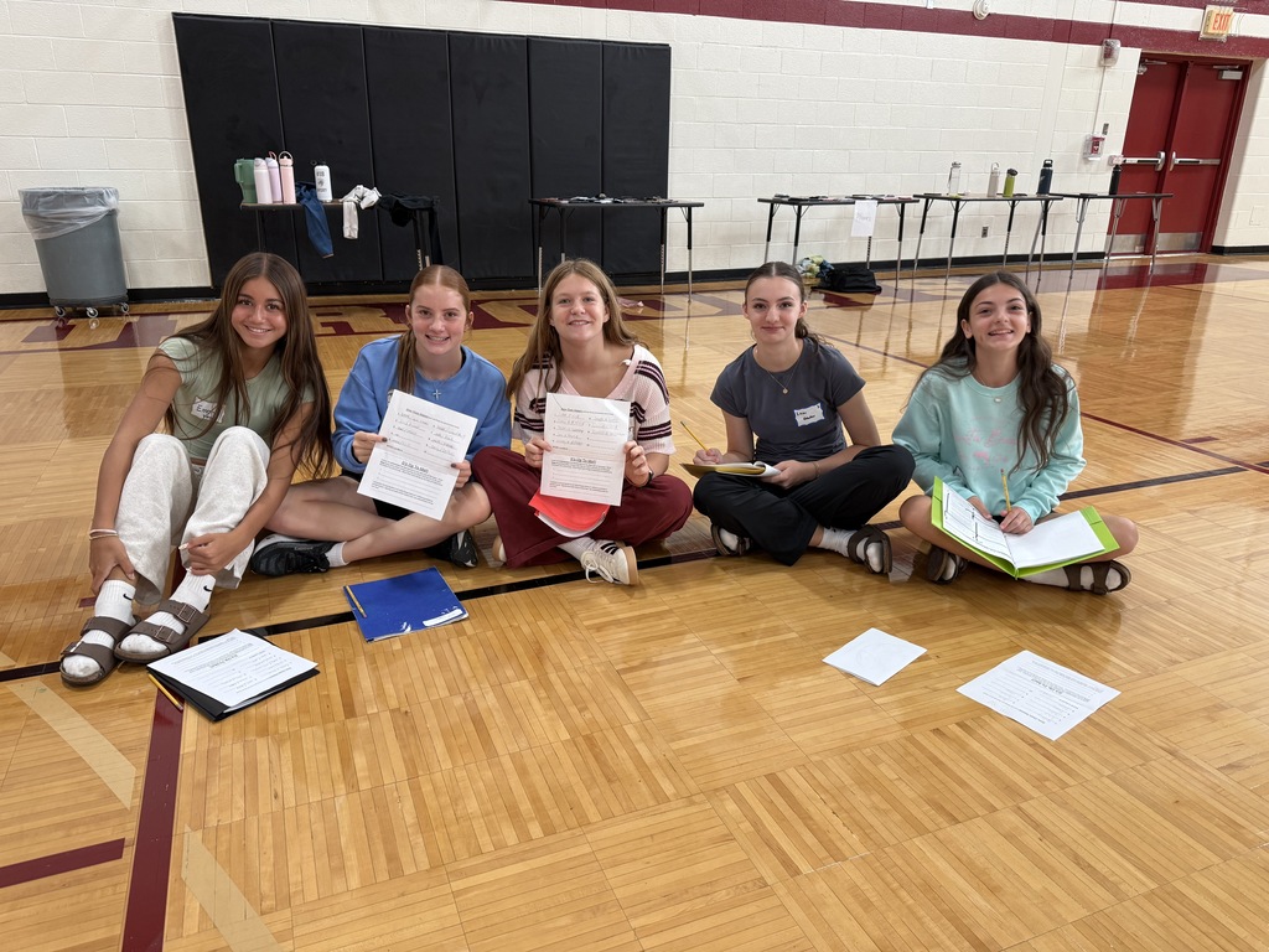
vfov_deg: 56.8
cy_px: 476
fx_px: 880
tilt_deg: -18.7
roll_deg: -0.8
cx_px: 634
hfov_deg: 71.6
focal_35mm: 24
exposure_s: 1/60
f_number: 1.78
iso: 160
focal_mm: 6.76
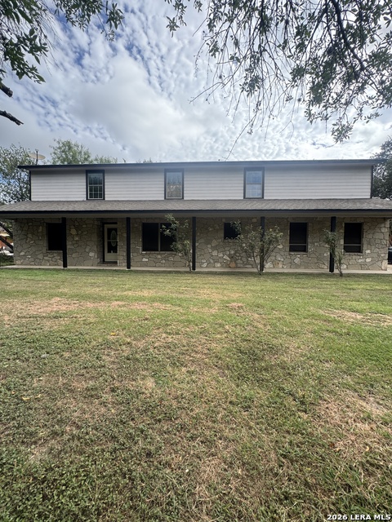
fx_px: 211
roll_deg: +0.2
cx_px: 196
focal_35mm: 14
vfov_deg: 102.1
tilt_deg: -3.3
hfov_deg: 85.7
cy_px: 261
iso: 40
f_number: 2.2
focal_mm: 2.22
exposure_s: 1/492
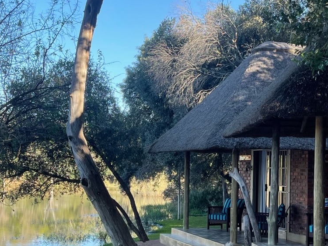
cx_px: 121
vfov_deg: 20.7
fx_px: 673
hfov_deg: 27.3
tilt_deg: +1.8
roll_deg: -1.9
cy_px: 154
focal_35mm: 71
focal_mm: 5.1
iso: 32
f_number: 1.6
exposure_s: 1/755
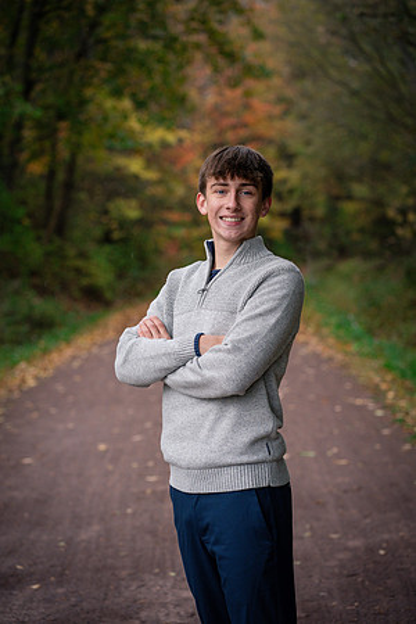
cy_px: 312
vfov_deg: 23.9
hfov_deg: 16.1
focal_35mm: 85
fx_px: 1473
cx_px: 208
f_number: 3.5
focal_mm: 85
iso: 640
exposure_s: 1/400
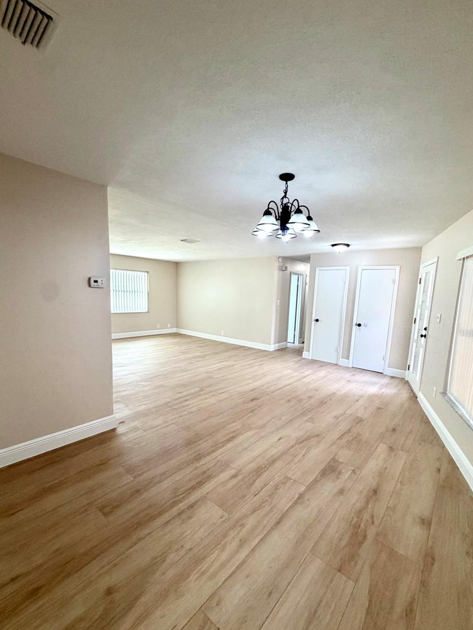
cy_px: 332
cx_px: 246
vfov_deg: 98.1
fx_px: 273
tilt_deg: -8.3
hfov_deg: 81.7
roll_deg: -2.7
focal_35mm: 15
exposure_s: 1/120
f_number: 2.2
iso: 250
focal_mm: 2.22
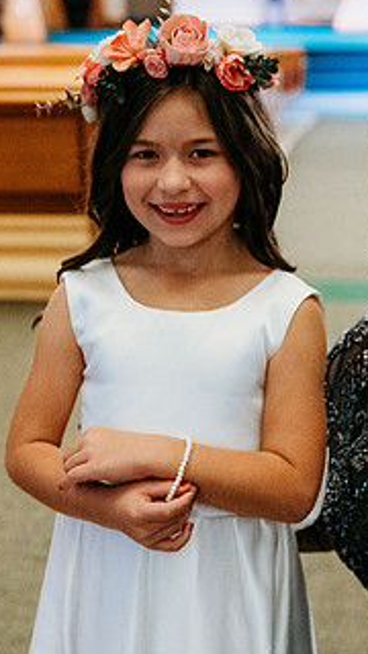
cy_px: 331
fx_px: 1613
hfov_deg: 13.0
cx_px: 221
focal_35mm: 93
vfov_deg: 22.9
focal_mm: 49
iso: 2000
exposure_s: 1/320
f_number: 3.5
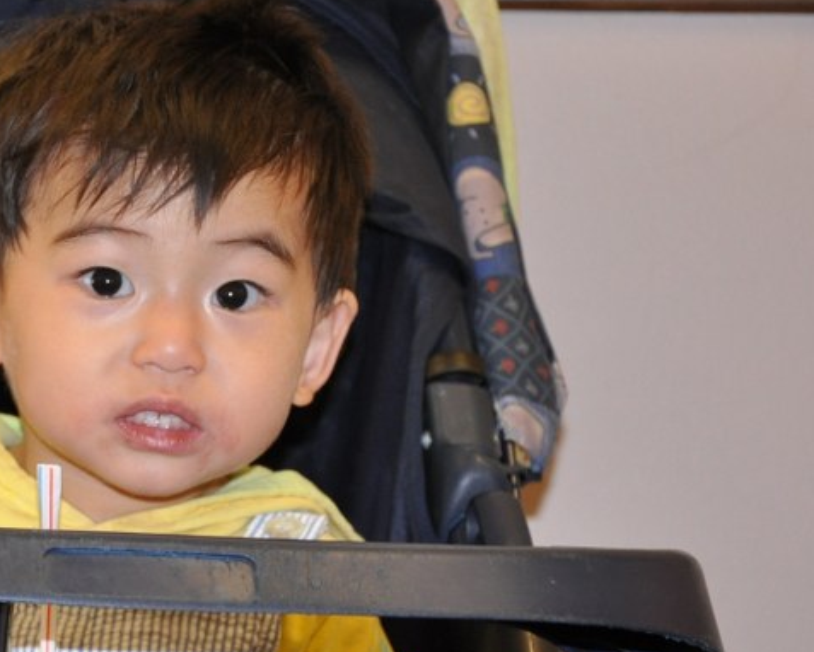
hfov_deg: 10.9
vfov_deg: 8.8
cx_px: -17
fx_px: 4218
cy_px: 490
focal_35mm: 175
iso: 800
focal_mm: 58
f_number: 5
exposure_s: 1/60
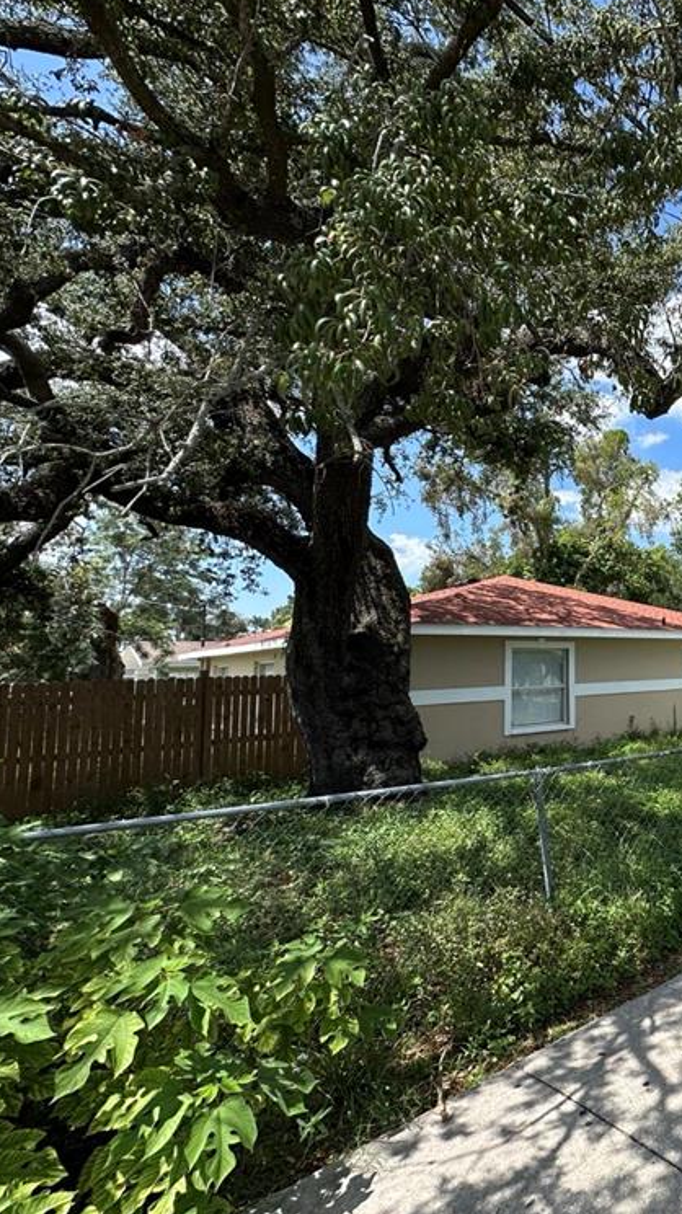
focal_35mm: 21
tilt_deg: +5.9
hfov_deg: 42.5
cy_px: 600
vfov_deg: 83.9
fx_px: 676
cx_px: 744
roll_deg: +1.7
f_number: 2.2
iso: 40
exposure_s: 1/1233
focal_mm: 2.22
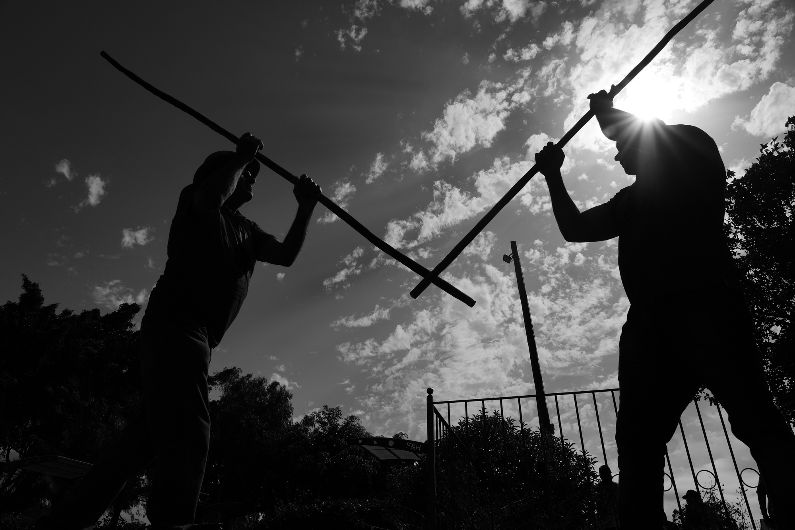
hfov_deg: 73.7
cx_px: 398
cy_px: 265
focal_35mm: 24
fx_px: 530
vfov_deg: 53.1
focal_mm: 24
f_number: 9
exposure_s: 1/1600
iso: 100
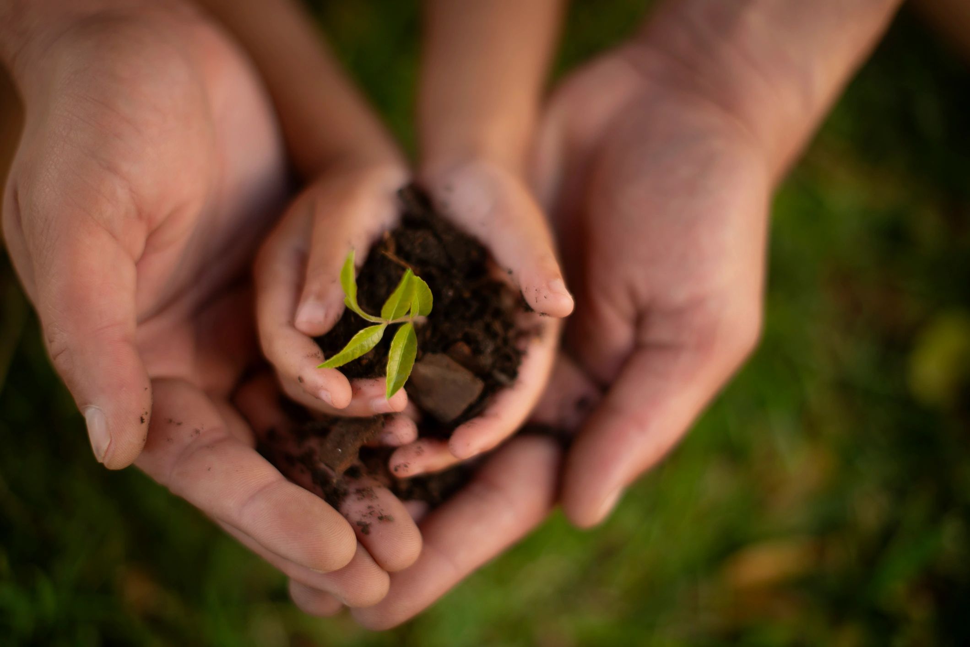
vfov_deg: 27.0
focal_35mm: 50
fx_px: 1348
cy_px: 324
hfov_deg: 39.6
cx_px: 485
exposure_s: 1/1250
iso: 100
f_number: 1.6
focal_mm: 50
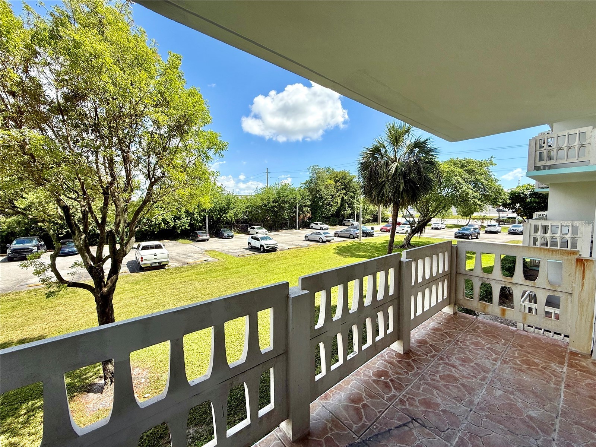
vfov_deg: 85.7
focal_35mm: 14
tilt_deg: -3.1
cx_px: 298
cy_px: 224
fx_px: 241
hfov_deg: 102.1
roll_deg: +0.5
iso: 50
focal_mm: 2.22
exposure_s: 1/1464
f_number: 2.2
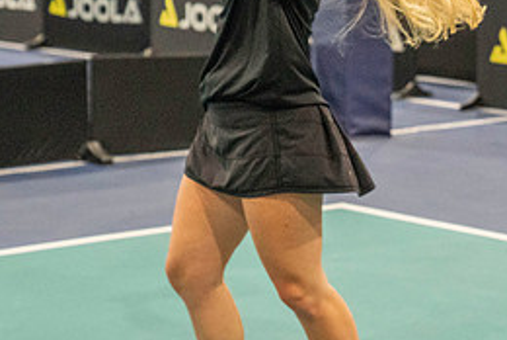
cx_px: 472
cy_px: 52
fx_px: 2199
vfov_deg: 8.8
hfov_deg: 13.0
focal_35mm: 156
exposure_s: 1/640
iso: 10000
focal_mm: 70
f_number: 4
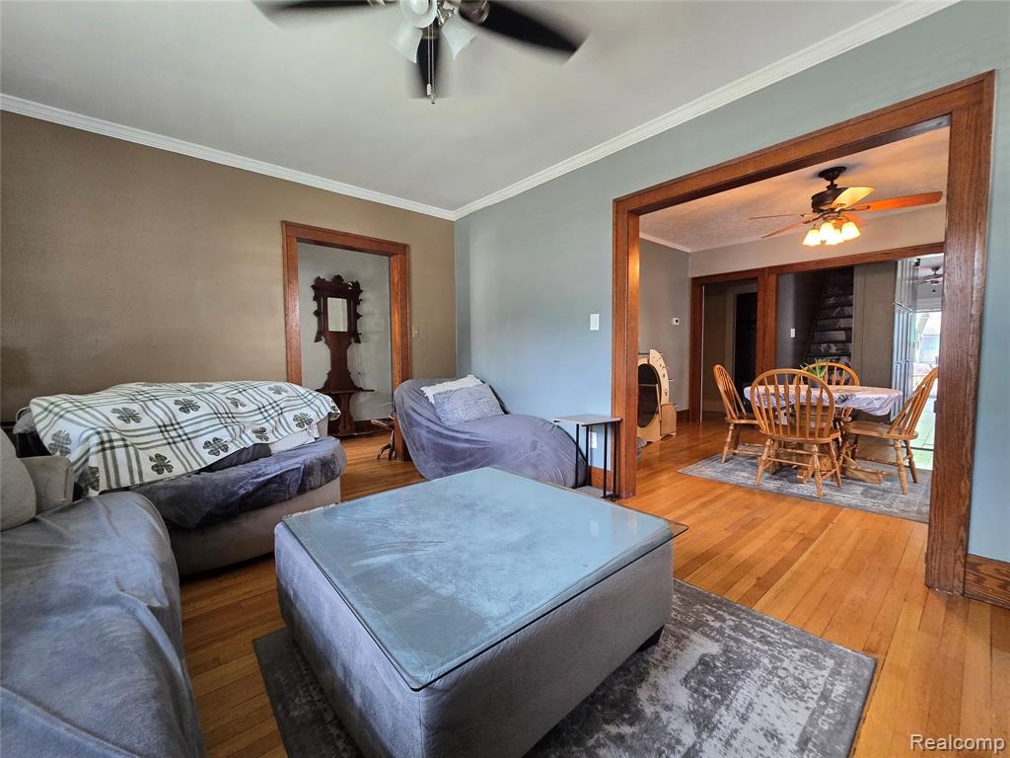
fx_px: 379
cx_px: 505
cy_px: 379
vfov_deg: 89.9
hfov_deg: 106.2
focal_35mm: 13
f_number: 2.2
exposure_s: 1/60
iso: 320
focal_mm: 2.2
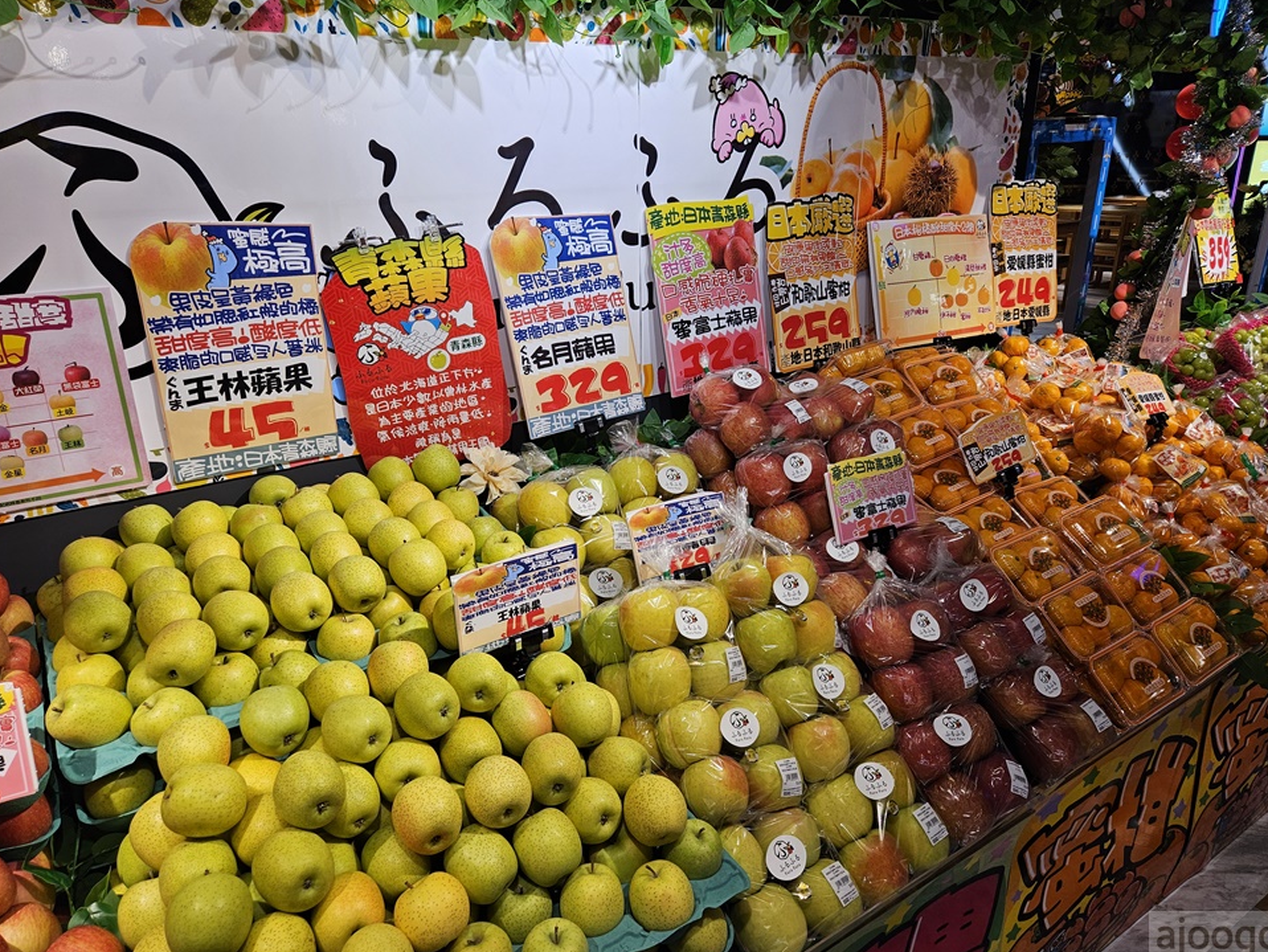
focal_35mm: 24
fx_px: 879
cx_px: 626
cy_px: 469
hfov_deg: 71.6
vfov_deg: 56.8
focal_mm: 5.4
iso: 40
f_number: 1.8
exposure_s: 1/120
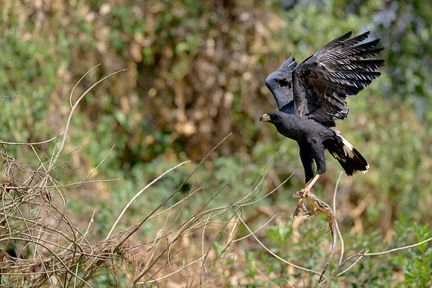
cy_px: 144
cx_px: 216
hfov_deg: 5.2
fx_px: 4801
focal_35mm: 400
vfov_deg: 3.4
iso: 500
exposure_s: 1/3200
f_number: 4.5
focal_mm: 400
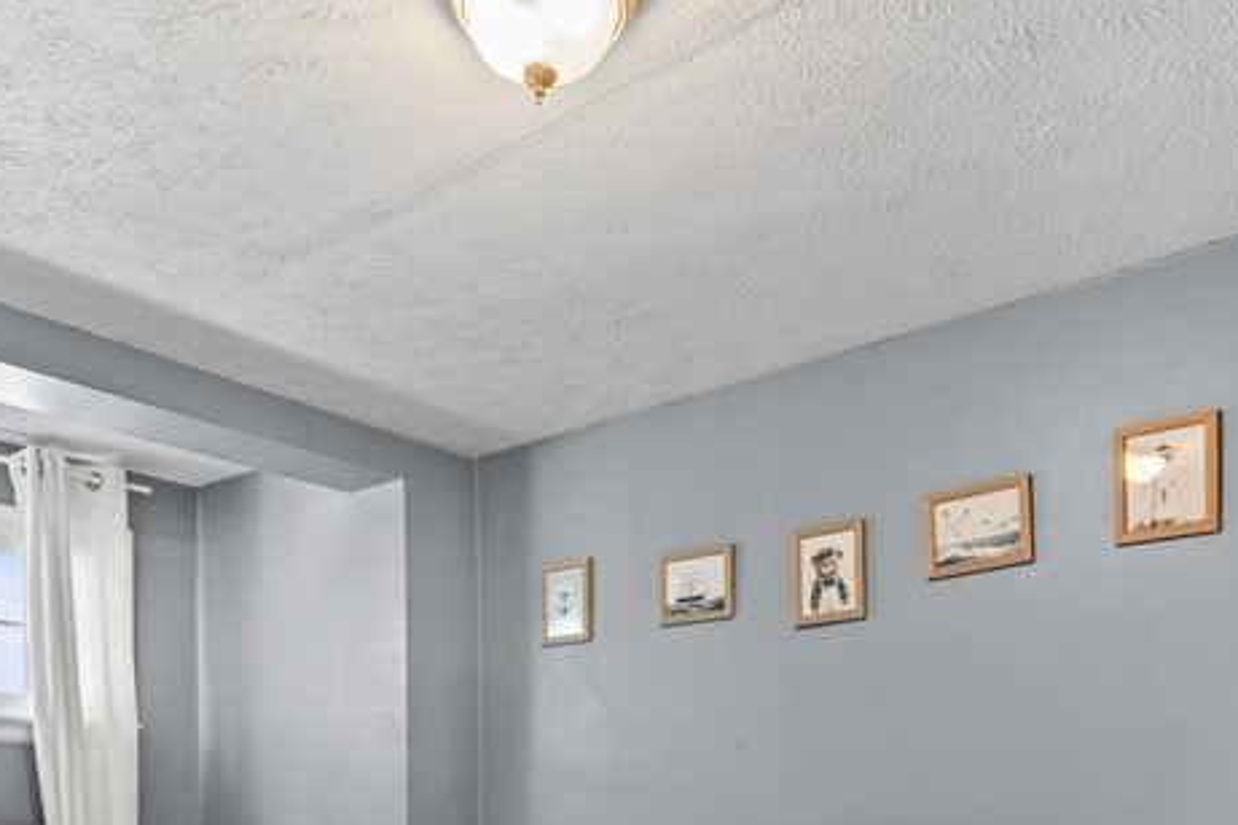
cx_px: 583
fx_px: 1134
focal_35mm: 33
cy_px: 818
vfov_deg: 36.1
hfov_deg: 57.2
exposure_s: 1.3
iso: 250
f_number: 9
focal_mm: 14
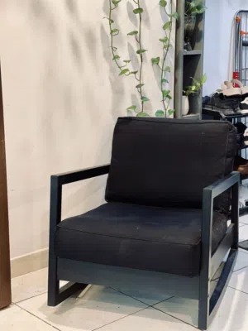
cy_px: 166
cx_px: 124
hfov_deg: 22.9
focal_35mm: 64
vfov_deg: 30.3
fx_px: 611
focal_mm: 7.5
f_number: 2.2
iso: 400
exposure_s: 1/33
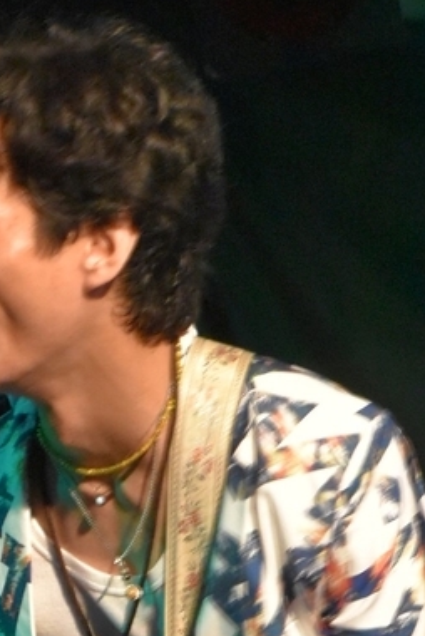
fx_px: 5868
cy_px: 785
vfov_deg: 6.2
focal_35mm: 332
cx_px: 12
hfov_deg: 4.1
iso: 4000
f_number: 5.3
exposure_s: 1/60
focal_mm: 70
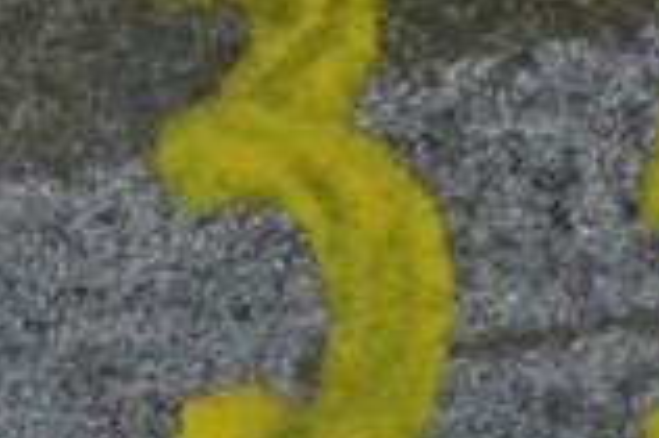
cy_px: 1149
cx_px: 1055
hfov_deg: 3.8
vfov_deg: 2.5
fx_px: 9788
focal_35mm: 535
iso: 6400
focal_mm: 55
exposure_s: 1/500
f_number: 11
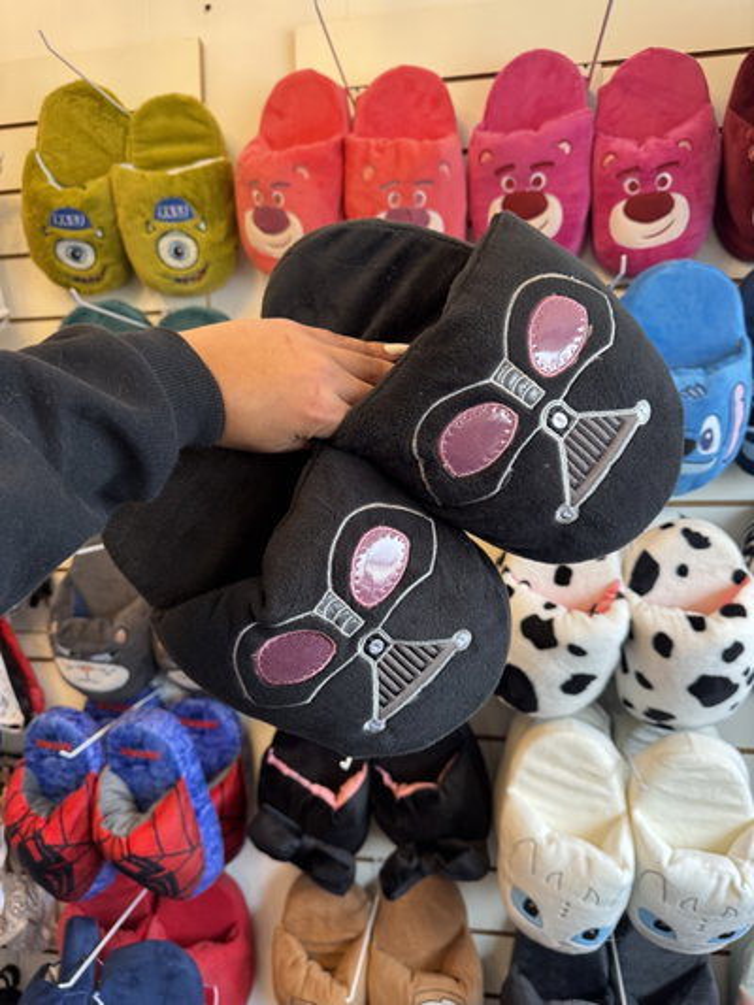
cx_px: 377
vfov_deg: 71.6
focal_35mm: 24
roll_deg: +1.4
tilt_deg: -3.9
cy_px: 502
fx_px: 697
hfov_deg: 56.8
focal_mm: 6.76
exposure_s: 1/50
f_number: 1.78
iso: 160
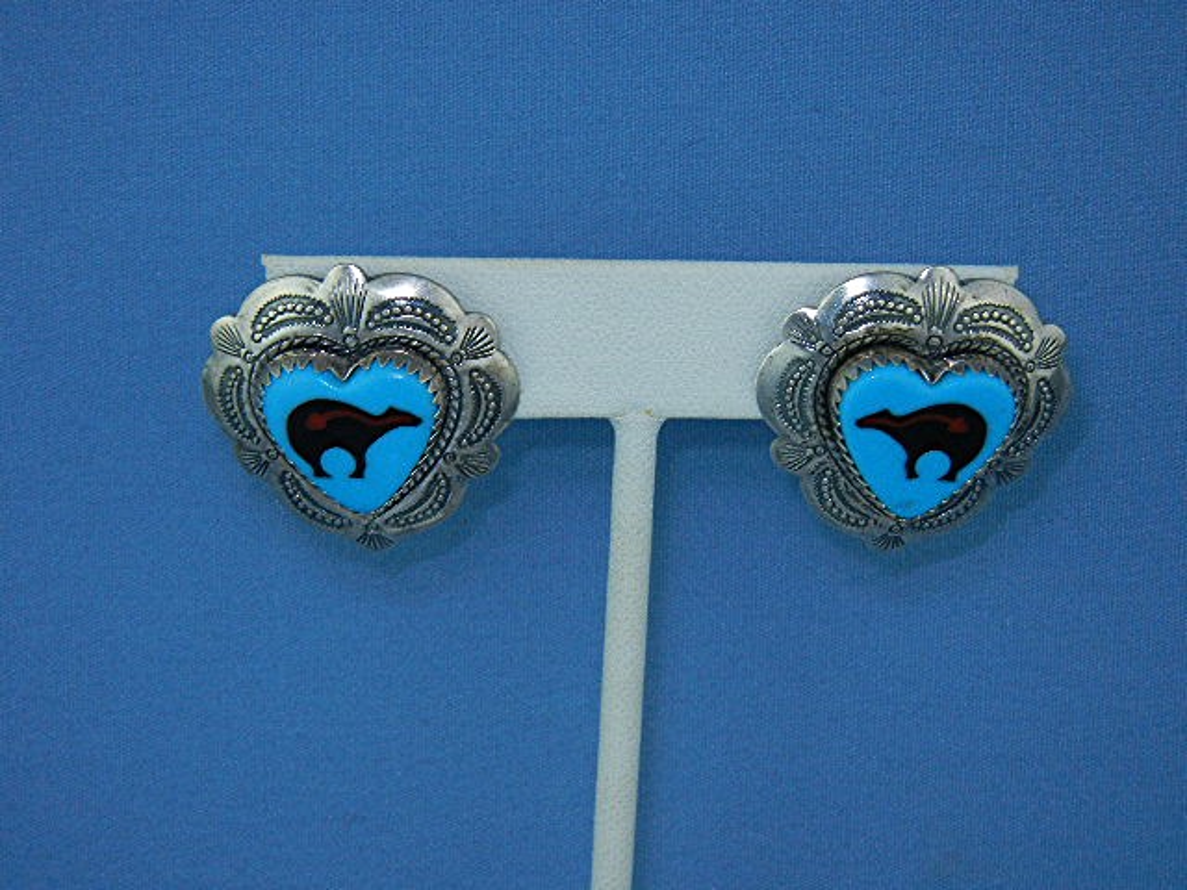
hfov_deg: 25.3
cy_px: 445
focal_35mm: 77
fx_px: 2640
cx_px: 594
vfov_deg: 19.1
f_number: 4.3
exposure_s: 1/30
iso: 200
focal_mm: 13.9
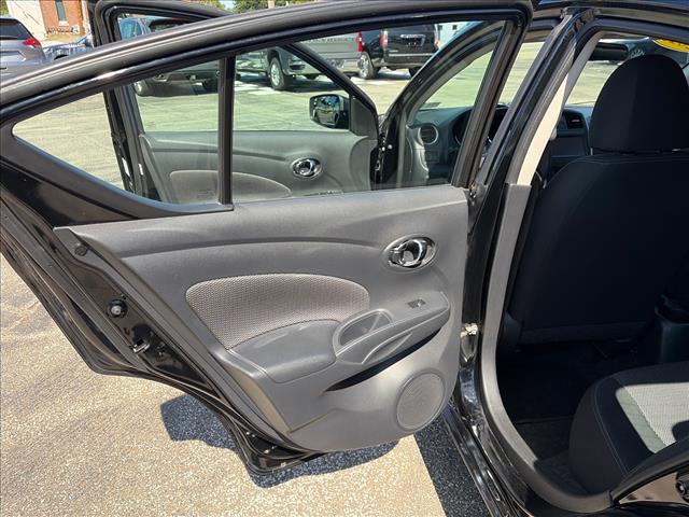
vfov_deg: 53.1
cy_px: 258
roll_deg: +5.3
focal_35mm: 26
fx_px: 518
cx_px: 344
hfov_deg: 67.3
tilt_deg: -25.2
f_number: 1.6
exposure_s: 1/731
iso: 50
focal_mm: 5.96
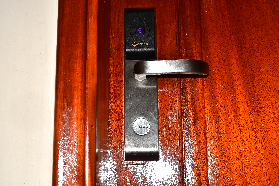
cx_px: 140
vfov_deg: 25.1
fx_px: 418
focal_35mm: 54
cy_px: 93
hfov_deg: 36.9
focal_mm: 27
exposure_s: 1/60
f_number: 6.3
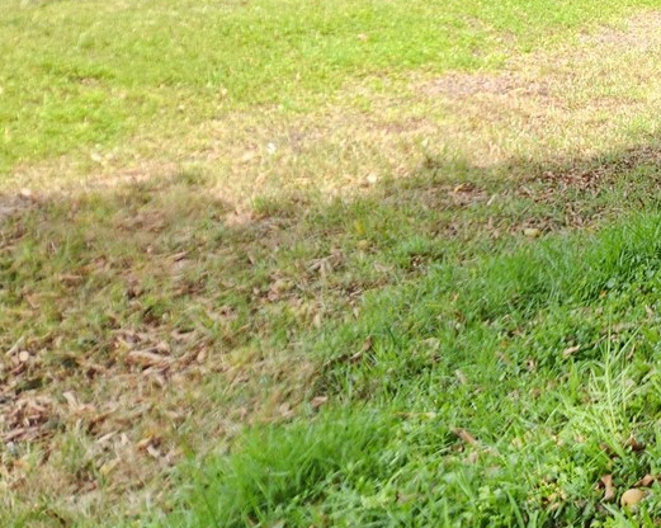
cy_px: -126
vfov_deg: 20.5
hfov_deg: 23.3
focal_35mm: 69
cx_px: 934
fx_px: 1349
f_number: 1.8
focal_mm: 5.4
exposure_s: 1/329
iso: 20
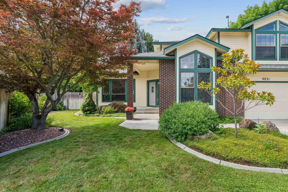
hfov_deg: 86.0
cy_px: 93
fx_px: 153
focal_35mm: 19
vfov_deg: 64.2
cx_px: 164
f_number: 13
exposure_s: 1/100
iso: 400
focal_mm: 16.1
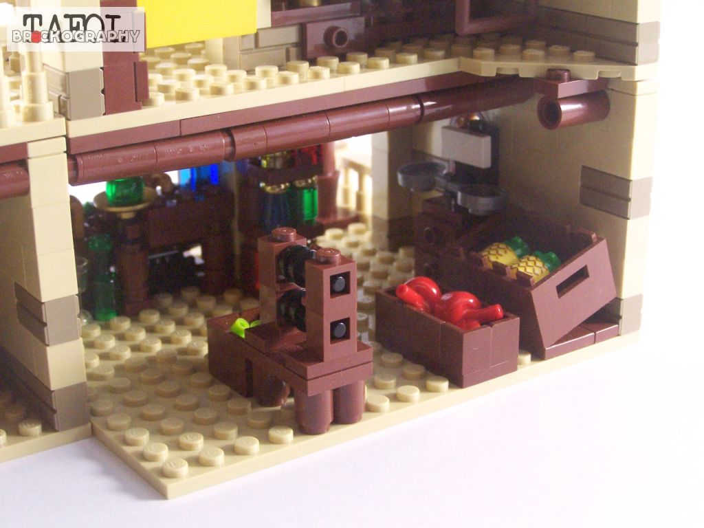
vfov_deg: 21.9
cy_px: 264
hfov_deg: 29.0
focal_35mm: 67
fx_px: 1363
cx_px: 352
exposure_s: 1/60
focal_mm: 11.1
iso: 400
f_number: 4
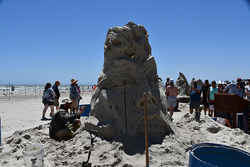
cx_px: 125
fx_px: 229
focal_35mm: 33
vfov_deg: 40.0
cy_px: 84
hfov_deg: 57.2
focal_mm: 22
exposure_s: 1/500
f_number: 10
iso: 100
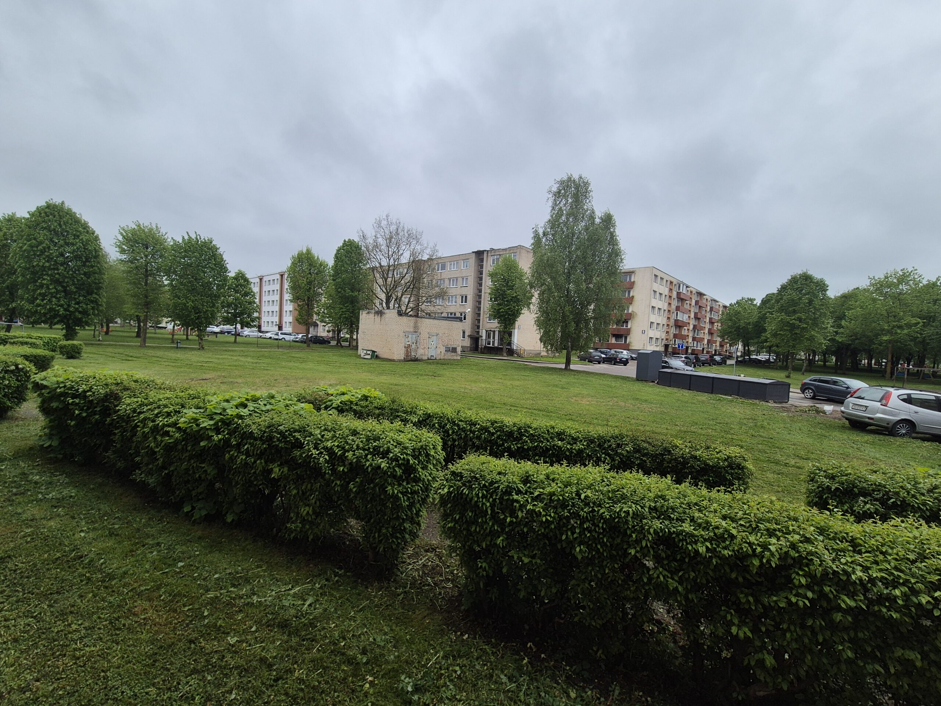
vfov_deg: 89.9
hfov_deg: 106.2
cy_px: 353
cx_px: 470
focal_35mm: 13
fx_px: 353
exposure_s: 1/602
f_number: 2.2
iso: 50
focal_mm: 2.2
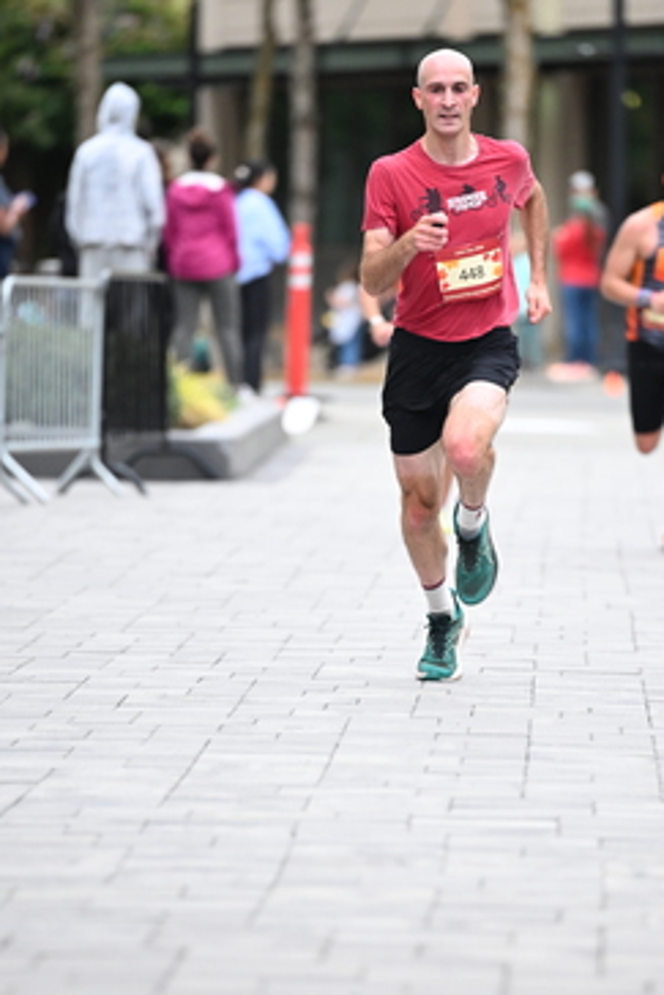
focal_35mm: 302
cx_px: 458
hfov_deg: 4.6
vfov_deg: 6.8
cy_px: 508
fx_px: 8347
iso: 1600
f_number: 2.8
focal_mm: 200
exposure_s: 1/800
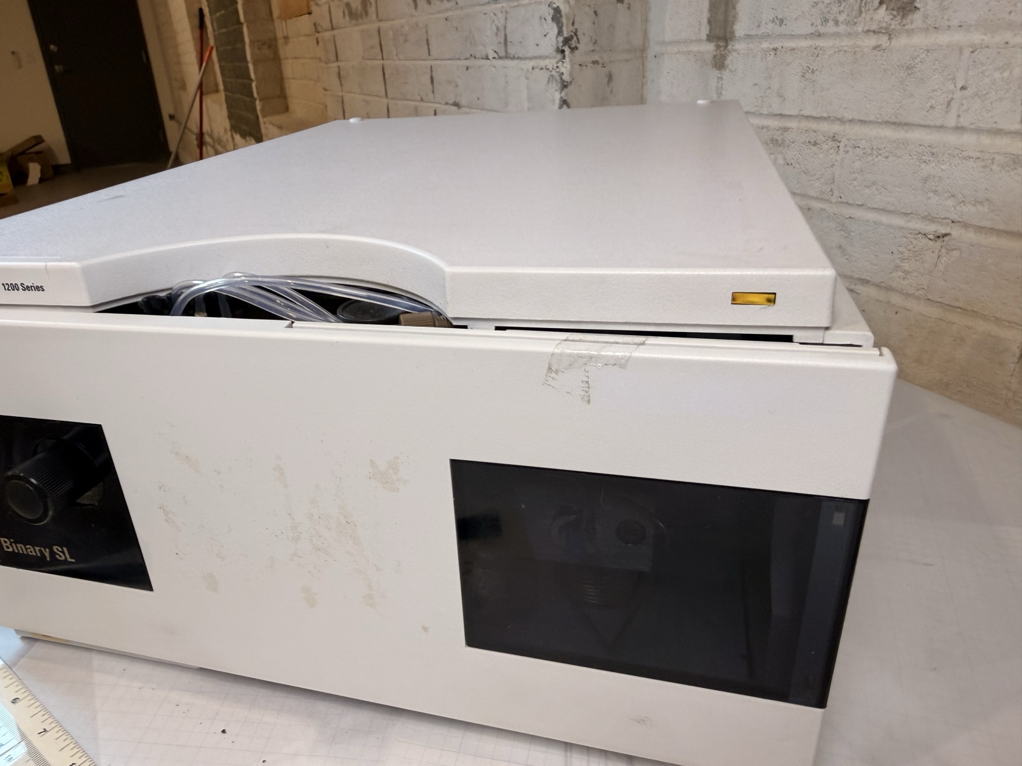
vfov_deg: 56.8
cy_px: 383
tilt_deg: -28.3
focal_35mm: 24
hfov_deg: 71.6
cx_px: 511
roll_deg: +4.2
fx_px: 709
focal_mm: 2.22
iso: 100
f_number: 2.2
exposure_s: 1/120
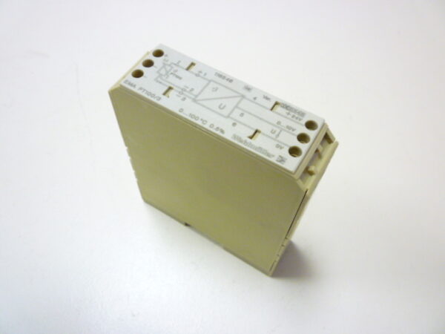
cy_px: 167
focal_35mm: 29
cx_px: 222
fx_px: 373
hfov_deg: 61.7
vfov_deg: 48.2
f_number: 3.3
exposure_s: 1/20
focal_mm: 5.2
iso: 400
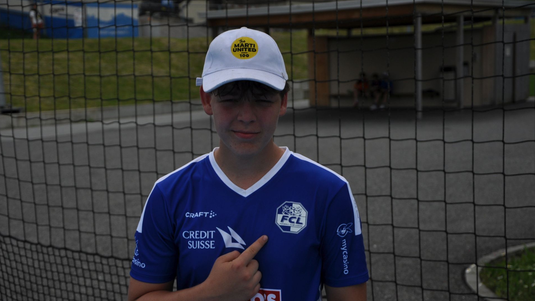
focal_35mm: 60
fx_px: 851
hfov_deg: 34.9
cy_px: 178
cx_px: 266
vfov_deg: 20.0
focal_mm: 38
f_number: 4.5
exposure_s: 1/4000
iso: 200
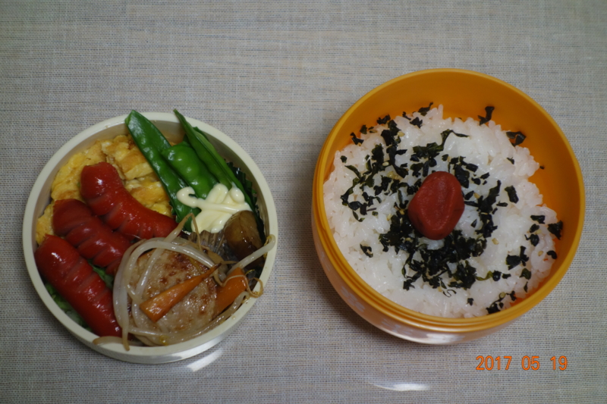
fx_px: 1686
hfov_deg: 20.4
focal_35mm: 100
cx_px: 304
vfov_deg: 13.7
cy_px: 202
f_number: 4.9
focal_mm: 37.1
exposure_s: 1/50
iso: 800
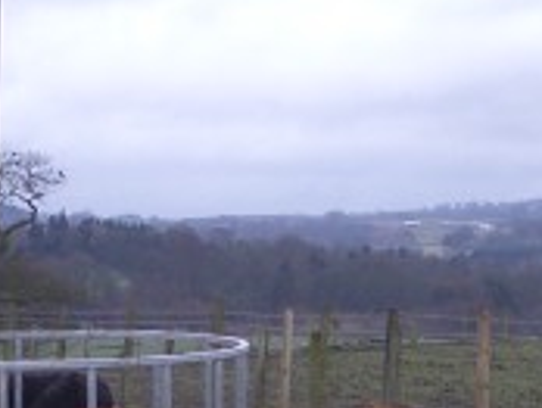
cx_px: 125
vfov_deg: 8.2
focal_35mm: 180
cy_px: 514
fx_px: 2822
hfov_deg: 10.9
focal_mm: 8.2
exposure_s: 1/400
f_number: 3.1
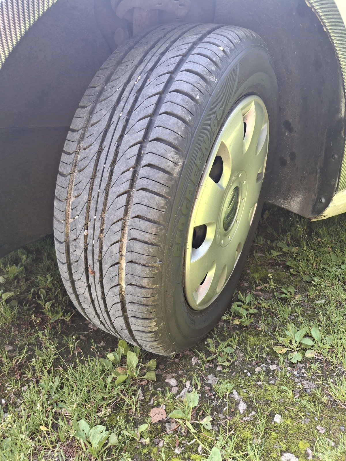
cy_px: 230
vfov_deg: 69.4
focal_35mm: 25
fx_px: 333
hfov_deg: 54.9
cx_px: 173
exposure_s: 1/100
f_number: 1.8
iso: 50
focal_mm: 4.69
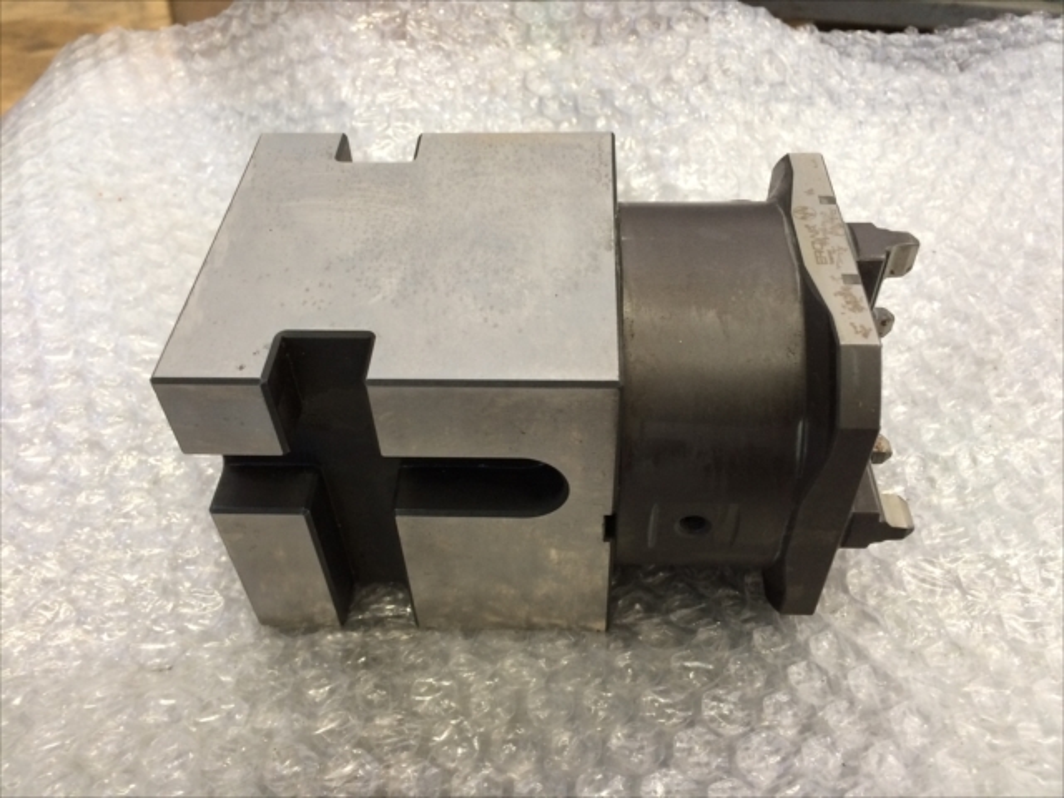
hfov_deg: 61.7
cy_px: 399
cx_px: 532
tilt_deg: -48.6
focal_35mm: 29
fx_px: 891
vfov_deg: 48.2
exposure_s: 1/30
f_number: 2.2
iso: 100
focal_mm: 4.15
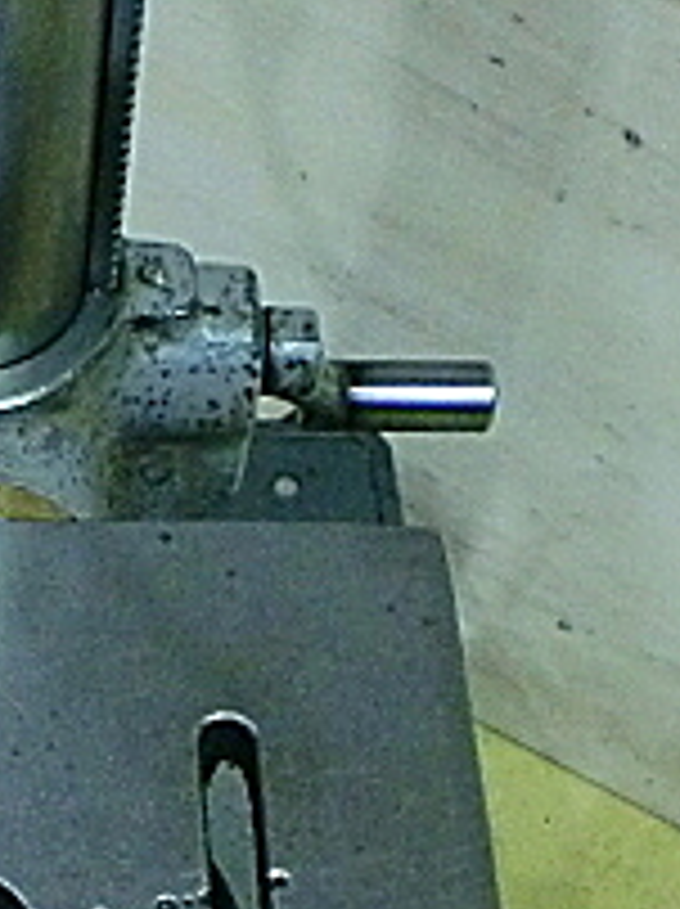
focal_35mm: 111
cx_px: 23
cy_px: 958
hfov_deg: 13.2
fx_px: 2913
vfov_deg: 17.2
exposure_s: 1/60
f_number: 3.1
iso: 500
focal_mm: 6.3
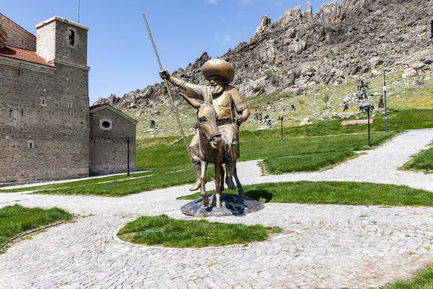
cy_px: 144
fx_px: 349
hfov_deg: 63.7
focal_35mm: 29
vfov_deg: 45.0
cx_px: 216
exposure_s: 1/200
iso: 100
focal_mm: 29
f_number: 8
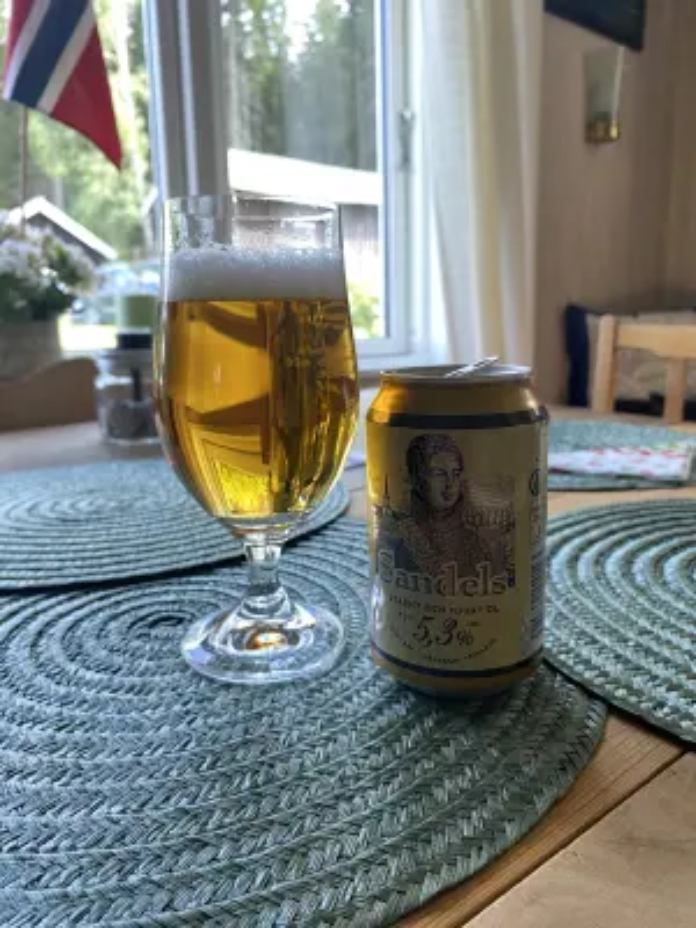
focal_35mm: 26
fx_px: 697
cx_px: 348
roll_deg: +1.6
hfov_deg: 53.1
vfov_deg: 67.3
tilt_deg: -9.2
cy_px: 464
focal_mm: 4.25
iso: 125
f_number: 1.8
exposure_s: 1/92
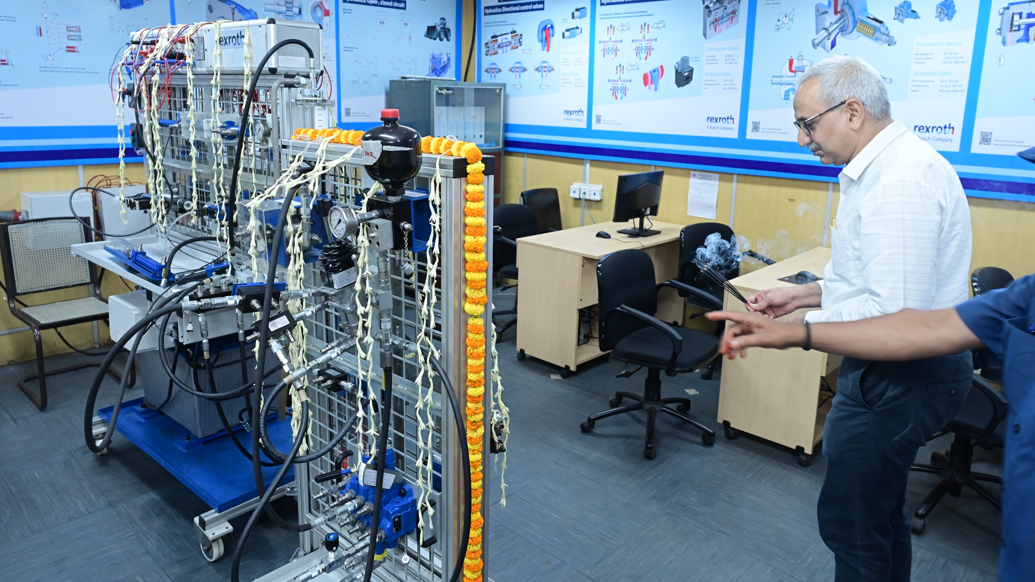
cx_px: 516
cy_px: 235
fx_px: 714
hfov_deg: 71.9
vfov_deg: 44.2
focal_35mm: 26
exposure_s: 1/60
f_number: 5.6
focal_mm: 24
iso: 2500
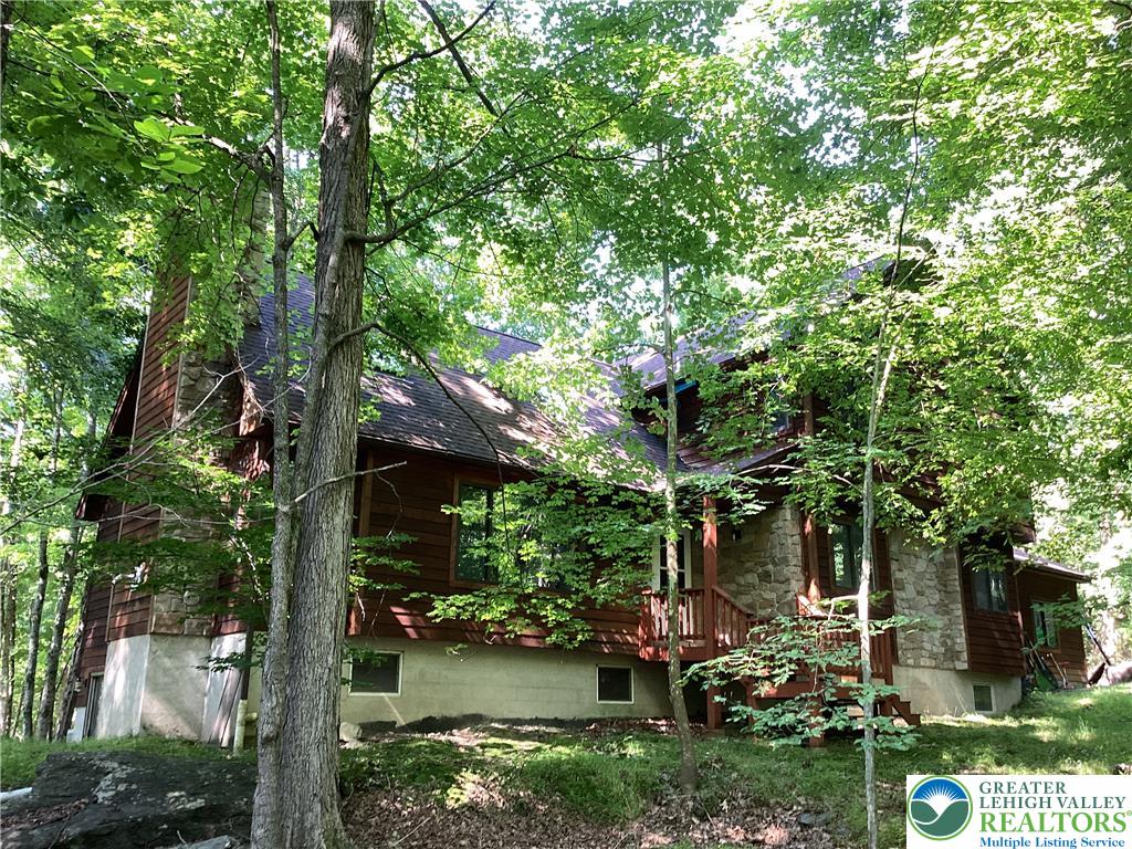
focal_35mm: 31
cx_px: 566
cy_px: 424
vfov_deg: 45.4
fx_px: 1014
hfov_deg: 58.4
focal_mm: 3.3
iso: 64
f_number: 2.4
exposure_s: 1/50
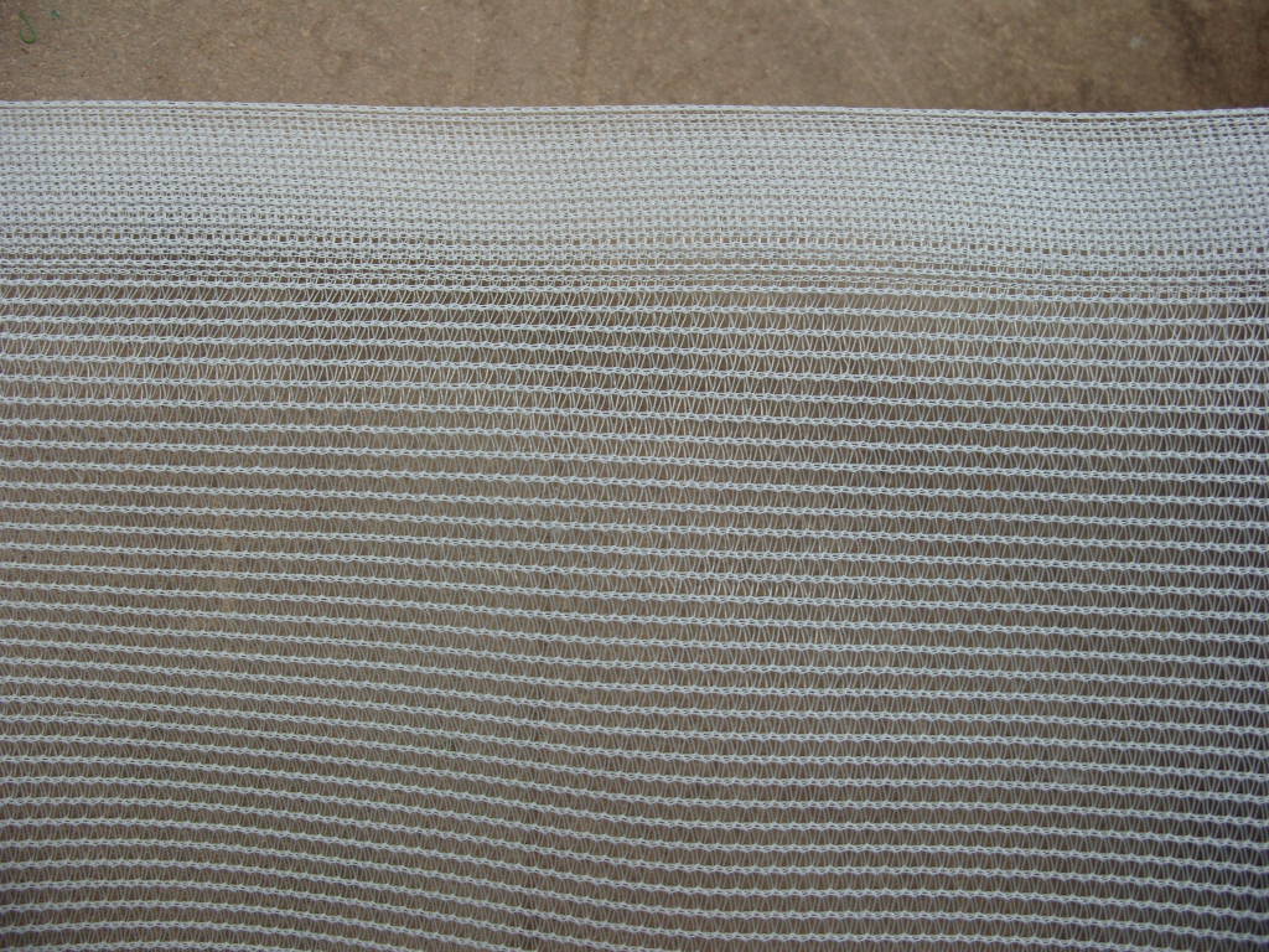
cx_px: 634
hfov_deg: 52.6
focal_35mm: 35
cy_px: 476
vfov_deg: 40.7
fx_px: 1283
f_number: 2.8
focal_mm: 7.8
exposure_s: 1/45
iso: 80
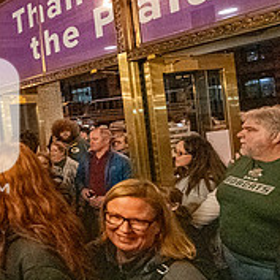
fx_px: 357
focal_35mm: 39
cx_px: -100
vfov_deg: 42.8
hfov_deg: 31.2
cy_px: 132
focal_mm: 14
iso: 16000
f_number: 4
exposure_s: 1/400
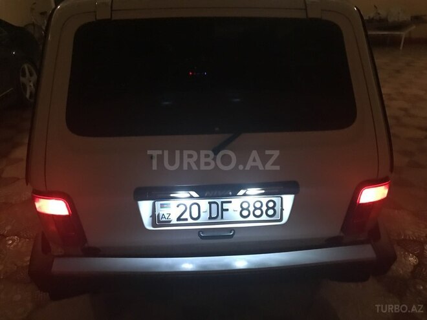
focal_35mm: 28
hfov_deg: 63.4
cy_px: 160
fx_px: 345
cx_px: 214
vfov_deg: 49.7
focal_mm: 3.99
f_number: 1.8
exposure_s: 1/6
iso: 100
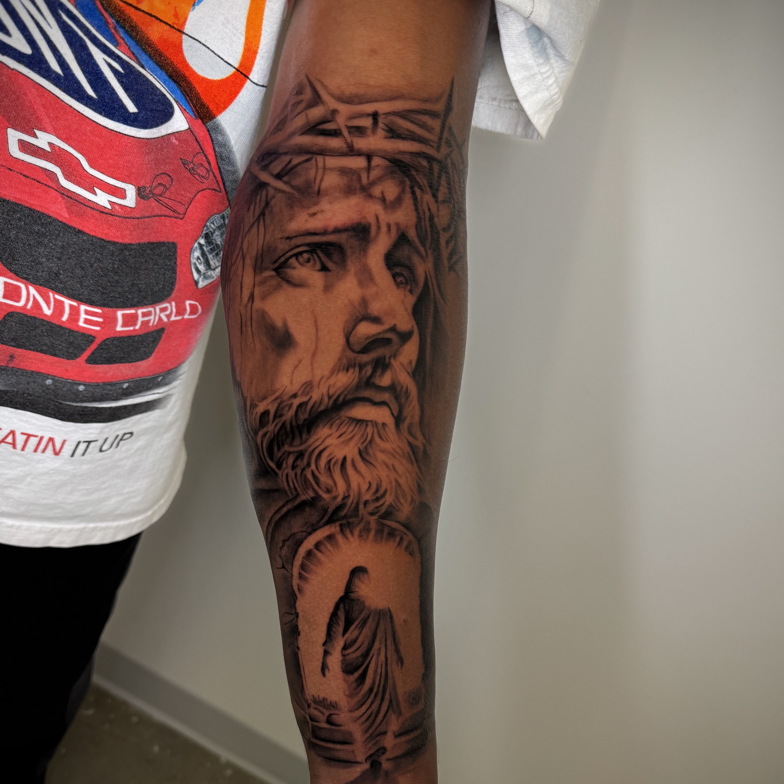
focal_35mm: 29
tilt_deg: -37.2
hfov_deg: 55.6
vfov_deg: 55.5
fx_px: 743
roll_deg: -30.5
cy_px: 435
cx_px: 390
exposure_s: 1/120
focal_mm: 6.76
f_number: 1.78
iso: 200
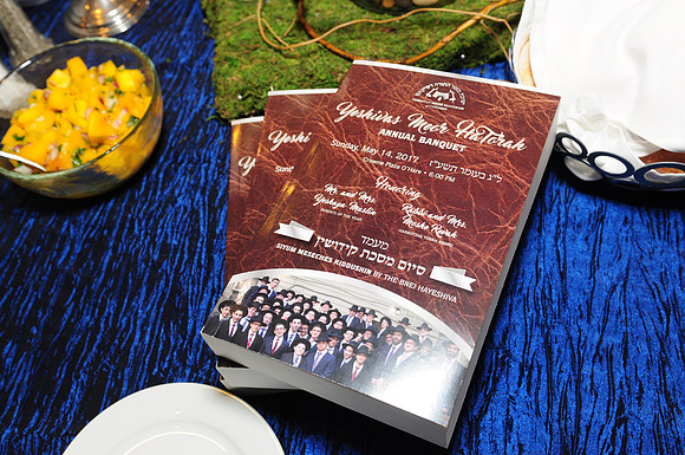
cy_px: 228
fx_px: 684
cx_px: 342
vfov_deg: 36.8
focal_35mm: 36
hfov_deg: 53.2
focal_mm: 24
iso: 500
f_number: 5
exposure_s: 1/60
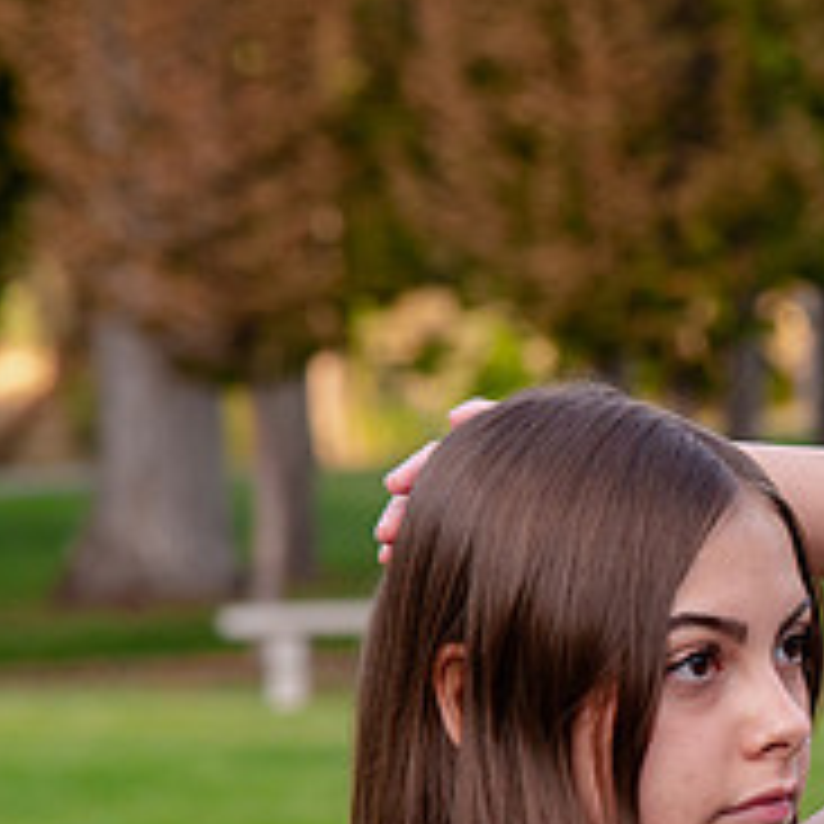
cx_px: 964
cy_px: 747
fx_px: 7595
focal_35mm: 282
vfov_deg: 6.2
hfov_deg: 6.2
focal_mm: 105
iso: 1250
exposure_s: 1/320
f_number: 6.3
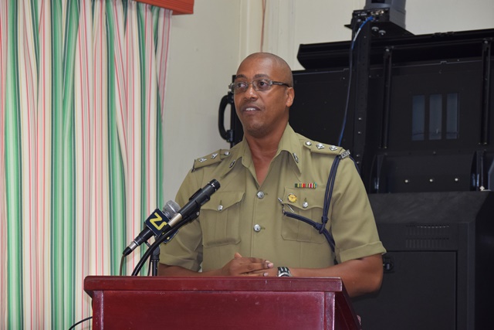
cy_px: 165
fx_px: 1750
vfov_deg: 10.8
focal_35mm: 128
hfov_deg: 16.1
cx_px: 247
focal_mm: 85
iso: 800
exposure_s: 1/125
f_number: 5.6
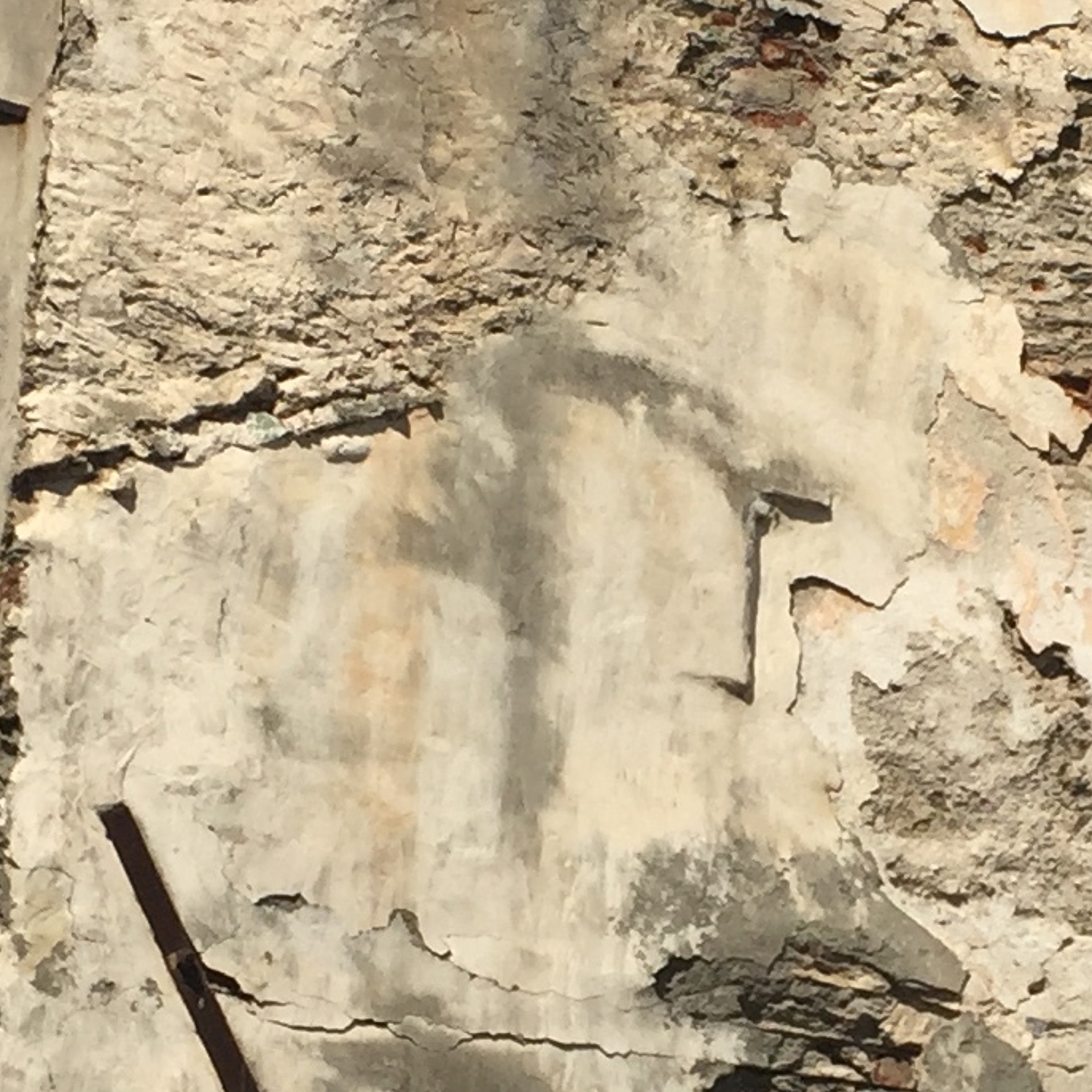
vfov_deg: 14.2
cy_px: 813
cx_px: 963
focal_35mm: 122
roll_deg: -0.5
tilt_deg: +20.7
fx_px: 4354
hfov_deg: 14.2
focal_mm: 4.15
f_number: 2.2
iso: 32
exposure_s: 1/3597
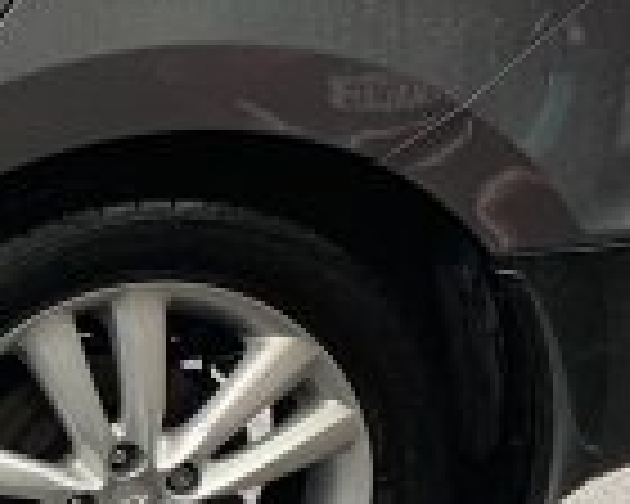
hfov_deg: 9.6
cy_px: 272
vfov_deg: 9.5
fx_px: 3039
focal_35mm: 163
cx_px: -1152
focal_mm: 4.25
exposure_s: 1/121
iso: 80
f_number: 1.8
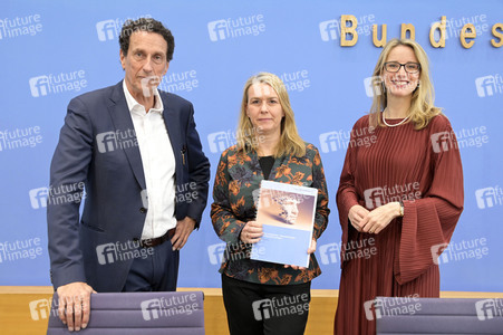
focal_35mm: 35
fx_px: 489
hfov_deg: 54.5
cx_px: 252
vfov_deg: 37.8
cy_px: 168
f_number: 5
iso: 3200
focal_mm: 35
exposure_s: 1/250
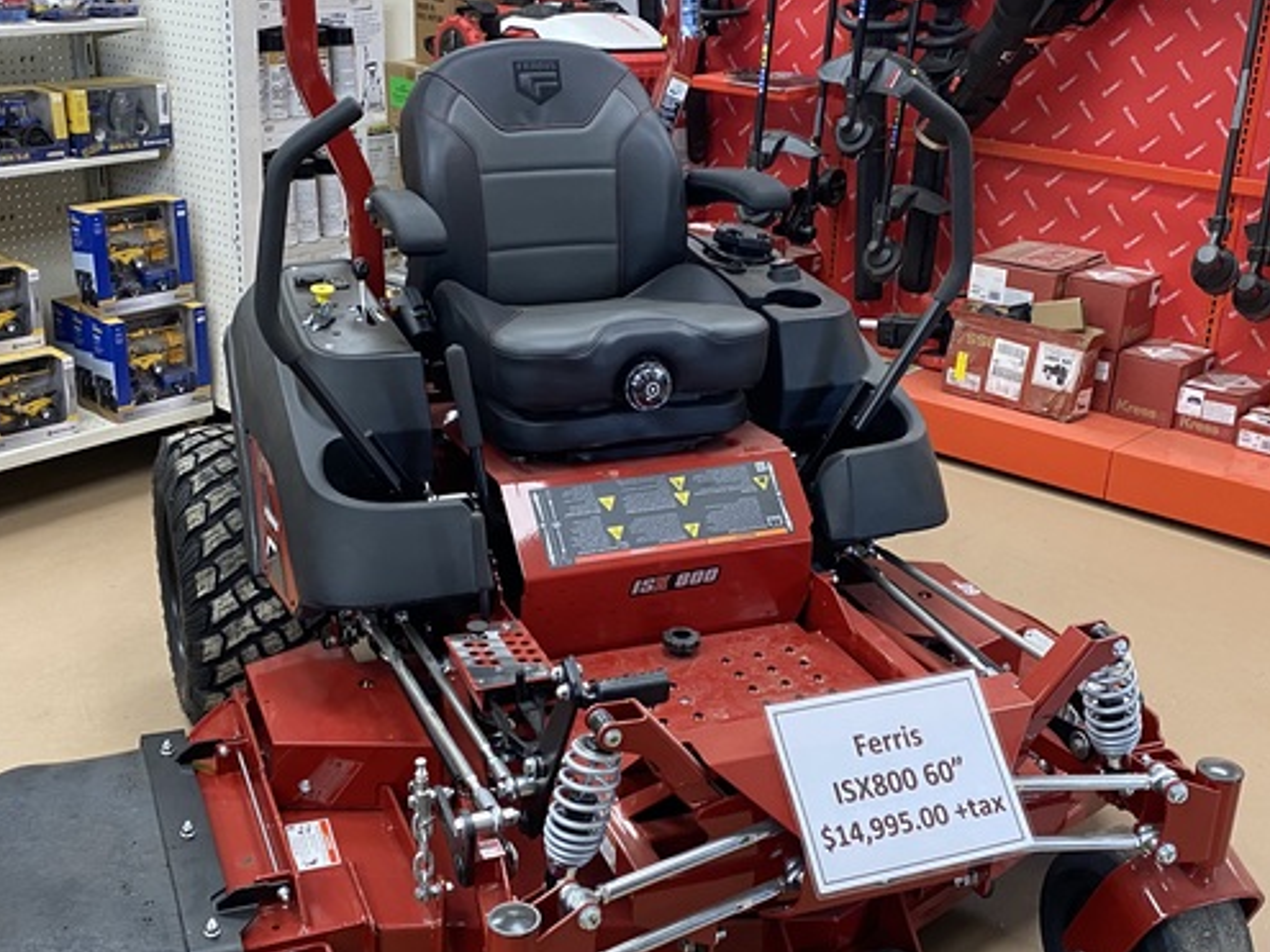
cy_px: 518
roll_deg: -0.9
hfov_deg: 44.8
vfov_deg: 34.3
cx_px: 636
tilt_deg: -23.3
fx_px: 1541
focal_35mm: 42
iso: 160
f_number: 1.8
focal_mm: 4.25
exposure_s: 1/60
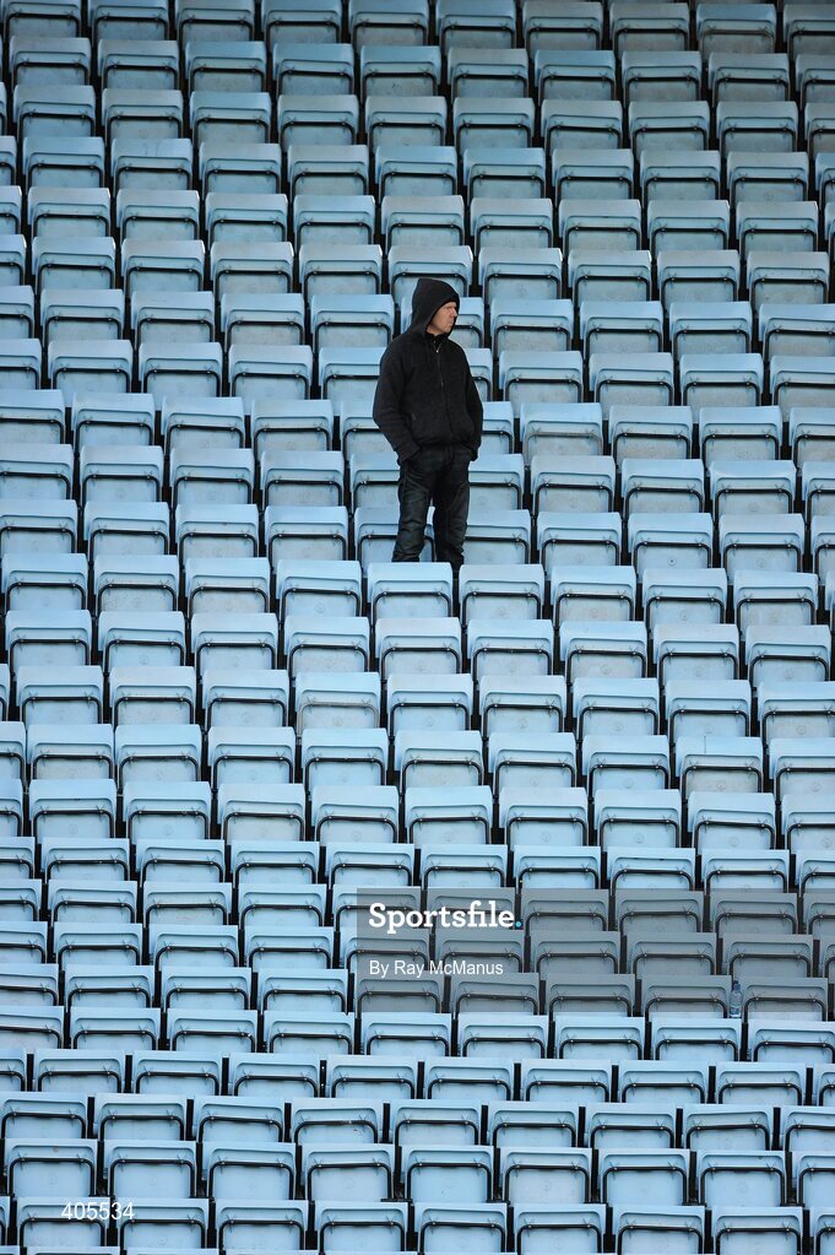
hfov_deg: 2.3
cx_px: 418
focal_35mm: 600
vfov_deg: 3.4
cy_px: 628
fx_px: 20895
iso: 800
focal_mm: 600
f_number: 4
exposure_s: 1/1000
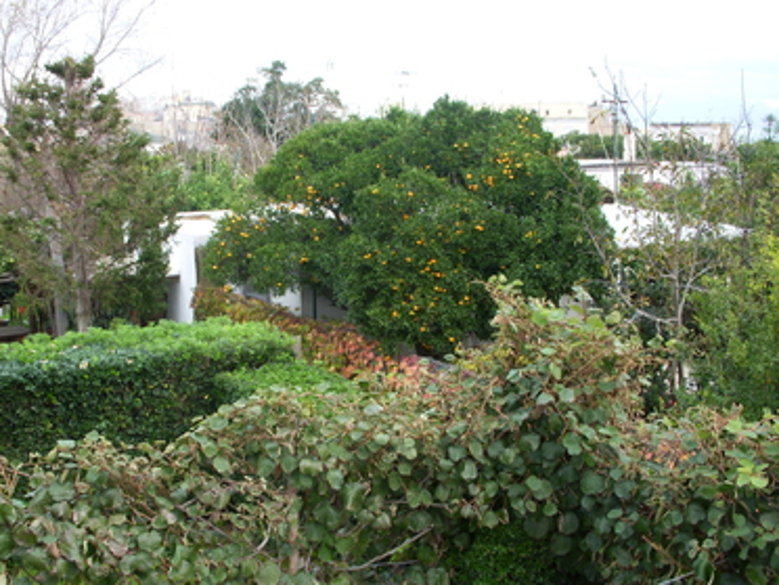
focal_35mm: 46
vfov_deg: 31.5
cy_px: 331
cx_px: 356
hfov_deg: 41.2
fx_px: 1035
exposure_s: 1/40
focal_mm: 6.3
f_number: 3.3
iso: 100
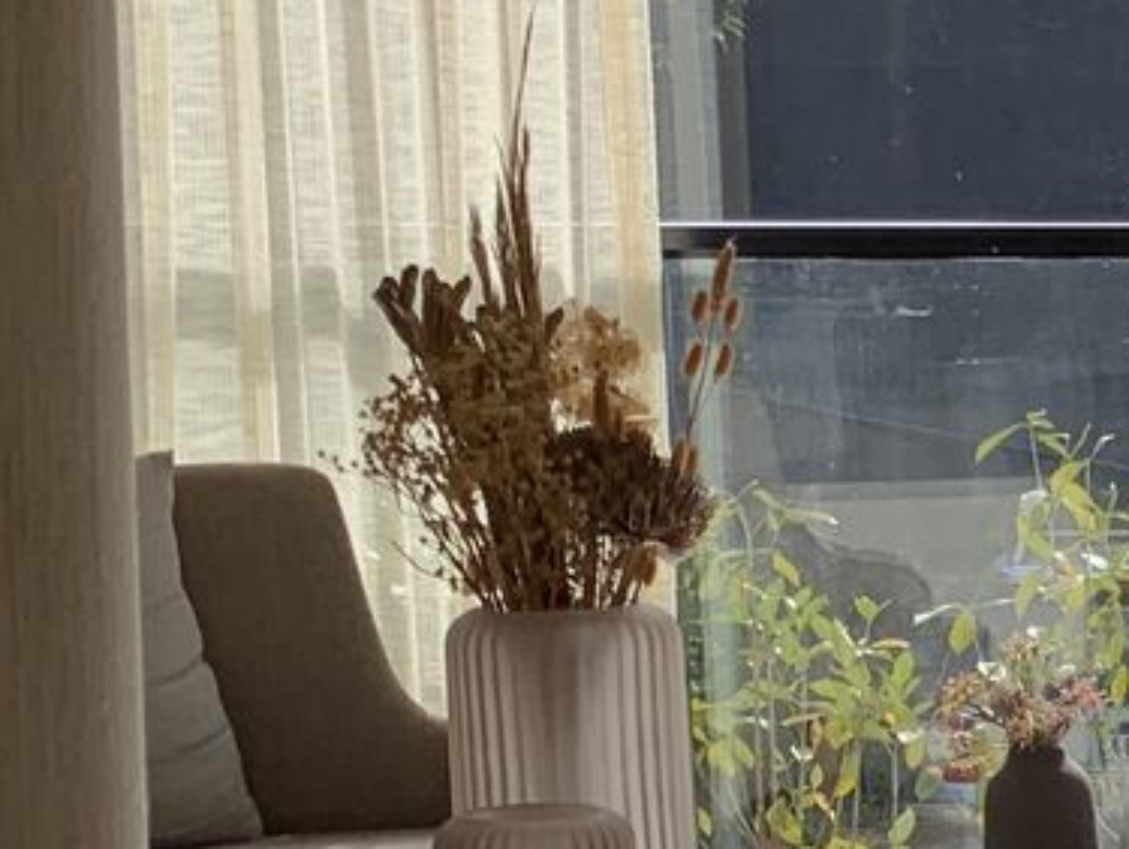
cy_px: 711
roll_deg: +0.7
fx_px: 4342
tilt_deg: -7.5
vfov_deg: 11.1
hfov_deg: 11.9
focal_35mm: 133
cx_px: 2761
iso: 25
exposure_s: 1/743
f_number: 1.8
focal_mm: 4.25
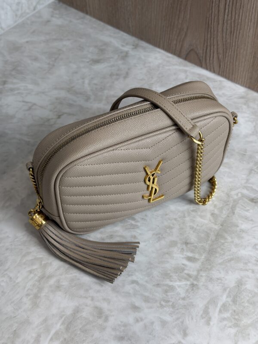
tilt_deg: -50.6
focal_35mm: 48
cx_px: 129
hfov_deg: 30.3
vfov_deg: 39.7
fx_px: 477
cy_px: 172
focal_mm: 6.76
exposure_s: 1/138
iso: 50
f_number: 1.78
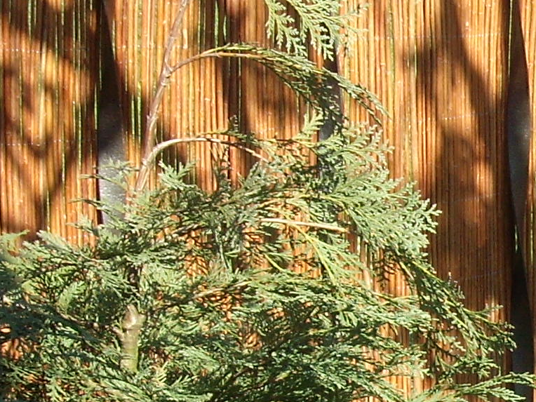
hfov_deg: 13.1
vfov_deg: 10.5
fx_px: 2168
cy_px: 375
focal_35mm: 140
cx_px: 864
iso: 64
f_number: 5.7
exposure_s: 1/115
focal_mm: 6.4
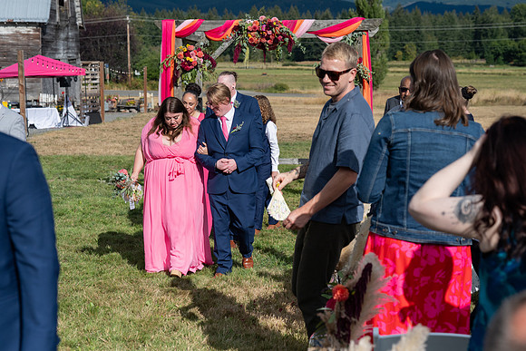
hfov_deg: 30.1
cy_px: 176
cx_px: 263
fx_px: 979
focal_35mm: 67
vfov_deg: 20.3
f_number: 5
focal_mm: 67
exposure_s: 1/5000
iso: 400
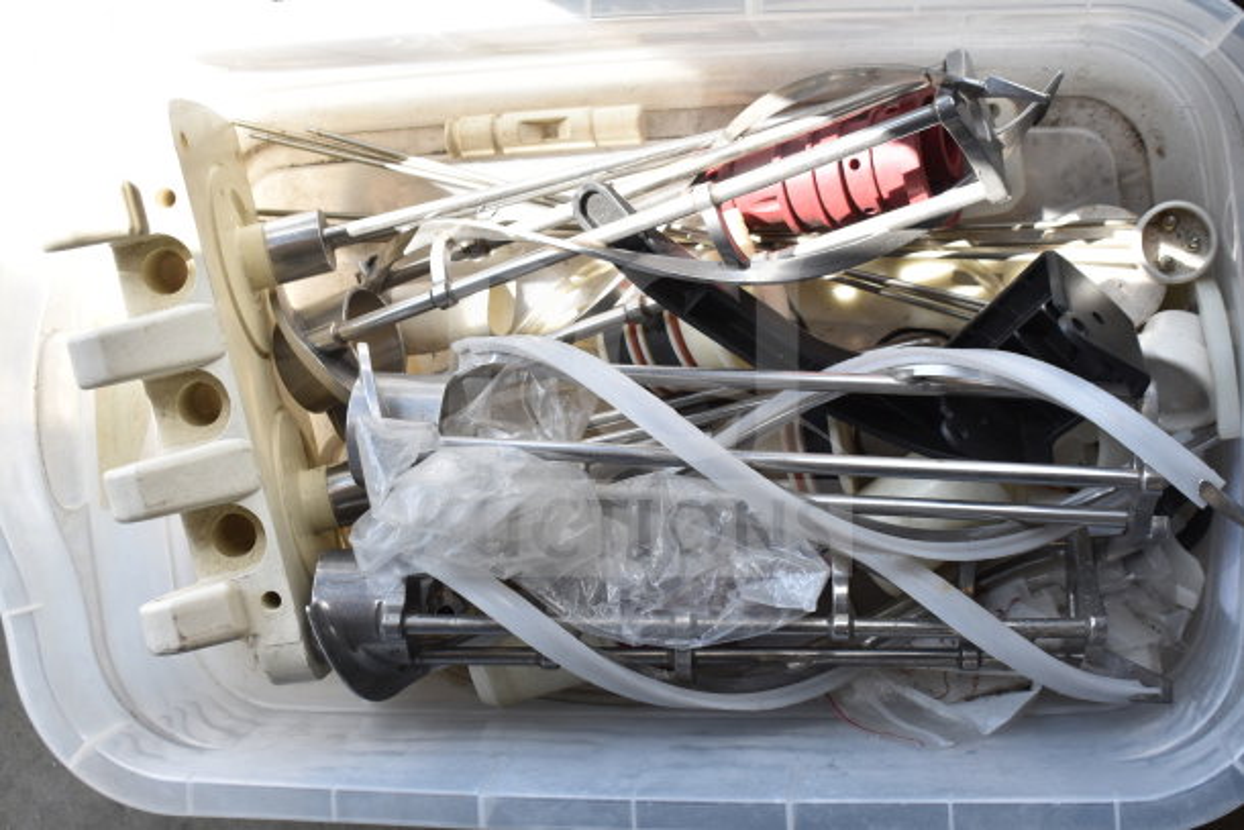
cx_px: 622
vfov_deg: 23.8
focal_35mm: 57
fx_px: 1970
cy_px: 415
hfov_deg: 35.0
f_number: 6.3
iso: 200
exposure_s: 1/160
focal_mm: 38
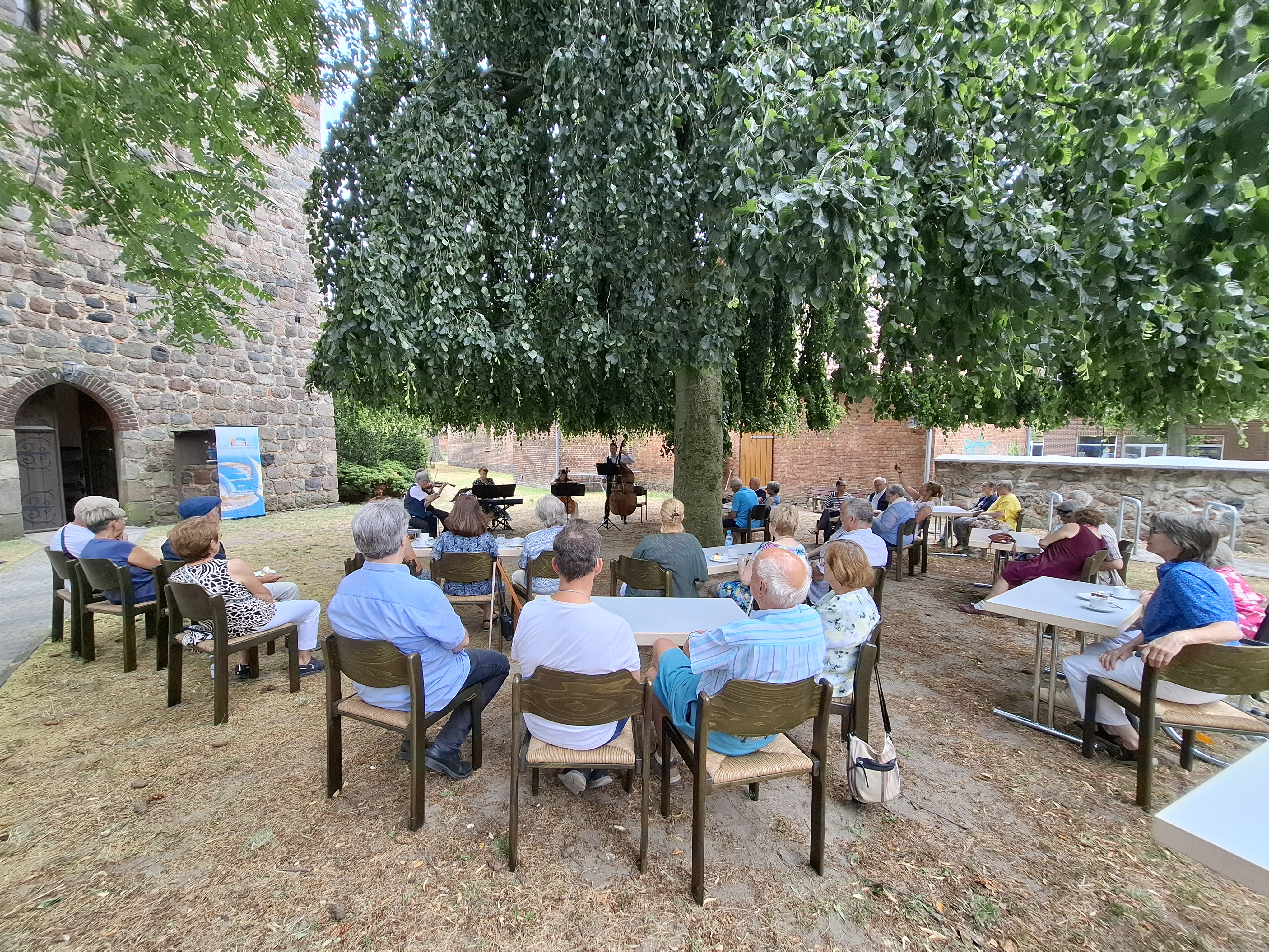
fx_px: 477
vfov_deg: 89.9
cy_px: 476
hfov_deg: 106.2
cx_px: 634
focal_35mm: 13
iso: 40
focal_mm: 1.74
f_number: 2.2
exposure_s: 1/100
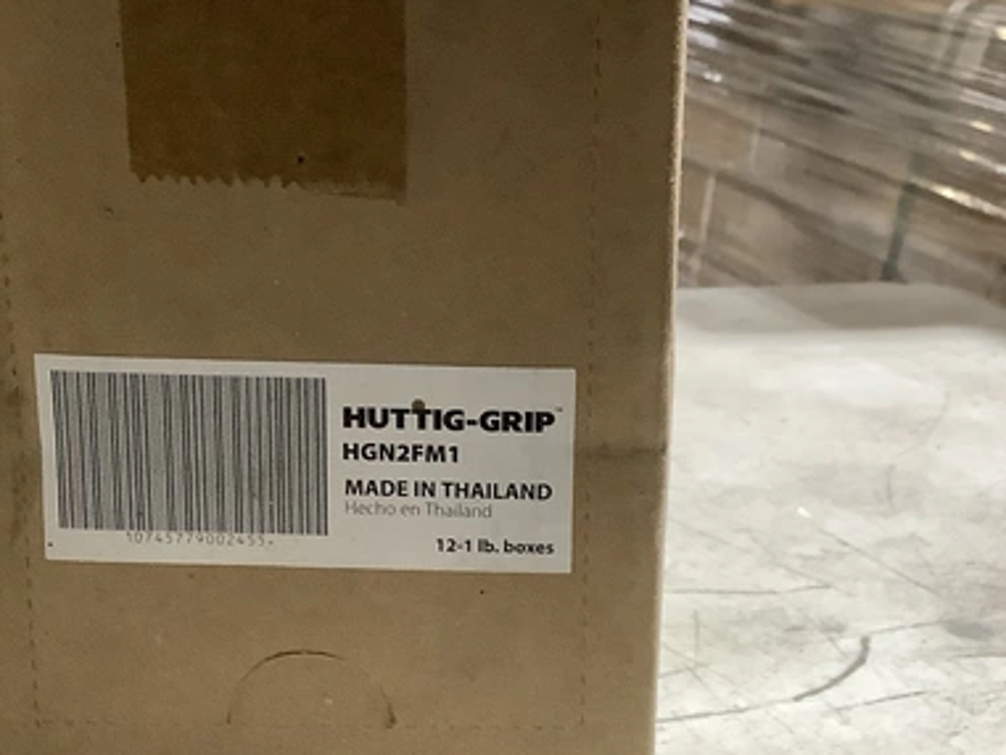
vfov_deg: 24.0
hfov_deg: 31.7
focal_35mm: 61
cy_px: 461
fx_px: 1773
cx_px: 525
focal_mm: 3.3
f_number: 2.4
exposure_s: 1/60
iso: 250
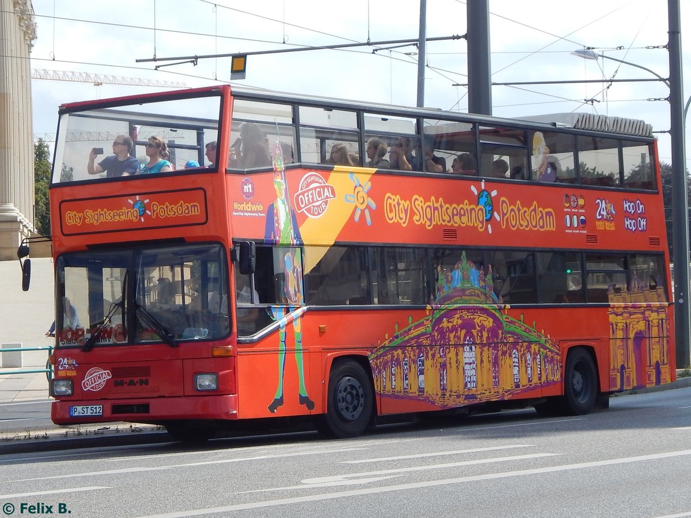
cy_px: 259
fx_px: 1497
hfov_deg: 26.0
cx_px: 346
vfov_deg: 19.6
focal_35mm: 75
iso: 125
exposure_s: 1/1500
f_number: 4.2
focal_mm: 13.5
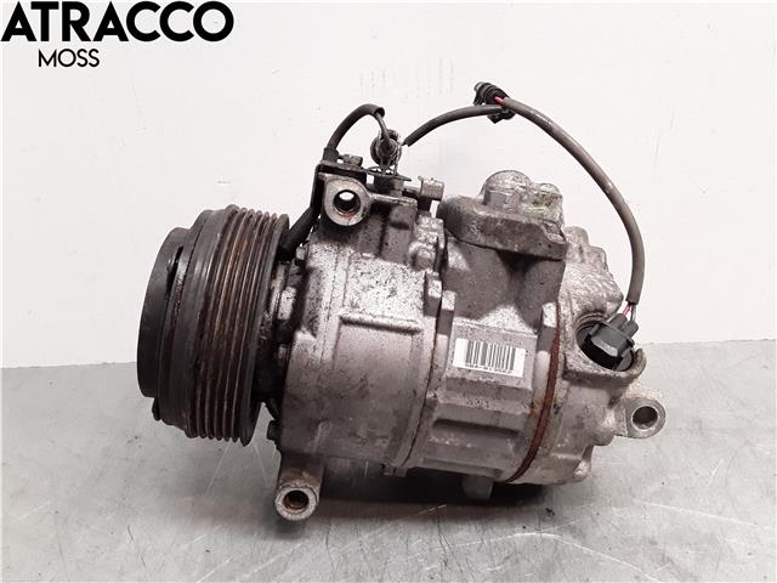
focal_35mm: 28
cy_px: 292
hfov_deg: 63.4
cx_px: 388
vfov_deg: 49.7
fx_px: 628
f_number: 1.9
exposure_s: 1/100
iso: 100
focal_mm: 2.91
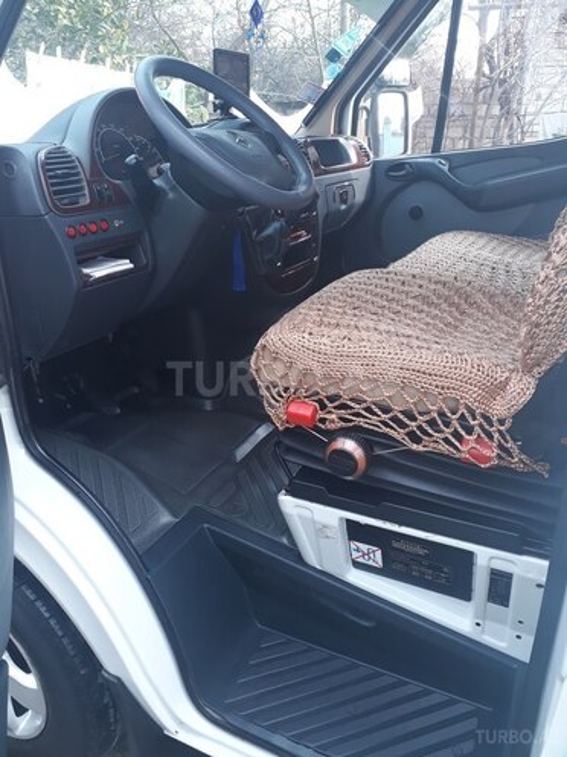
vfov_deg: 65.3
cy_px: 378
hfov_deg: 51.4
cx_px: 284
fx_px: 590
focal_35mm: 27
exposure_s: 1/101
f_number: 1.9
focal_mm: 3.6
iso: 40
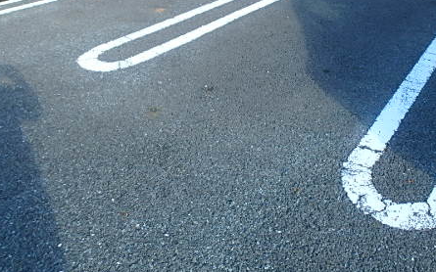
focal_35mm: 32
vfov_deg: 37.8
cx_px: 273
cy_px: 49
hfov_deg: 58.9
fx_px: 380
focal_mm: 3.7
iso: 200
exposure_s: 1/250
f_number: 3.5
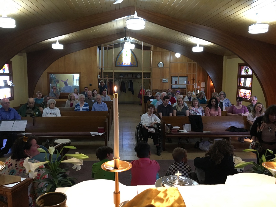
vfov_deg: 48.2
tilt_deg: -6.6
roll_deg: +0.9
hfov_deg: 61.7
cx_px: 138
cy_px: 104
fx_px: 231
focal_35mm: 29
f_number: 2.2
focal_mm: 4.15
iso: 125
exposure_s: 1/30
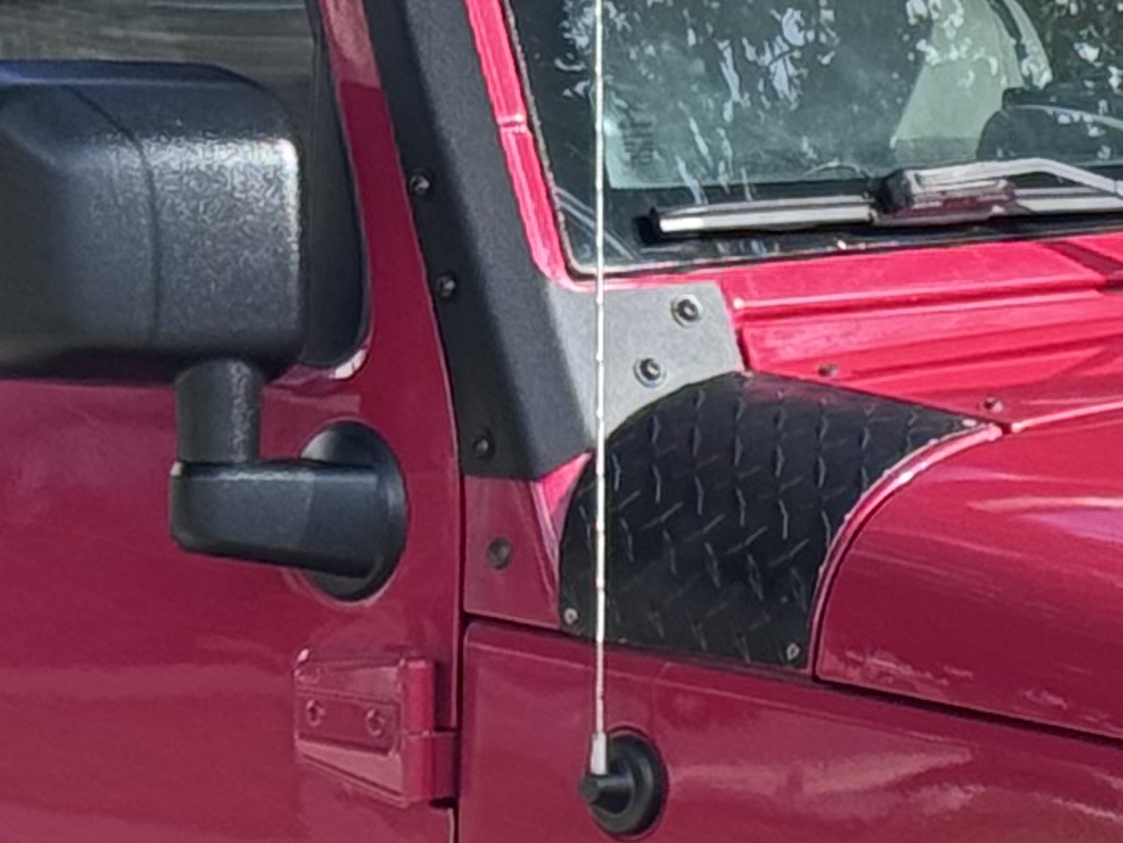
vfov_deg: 5.4
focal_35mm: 274
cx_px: 1244
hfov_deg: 7.2
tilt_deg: -7.4
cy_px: 1260
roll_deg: +2.2
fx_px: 8892
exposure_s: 1/412
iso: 64
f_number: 1.78
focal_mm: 6.76
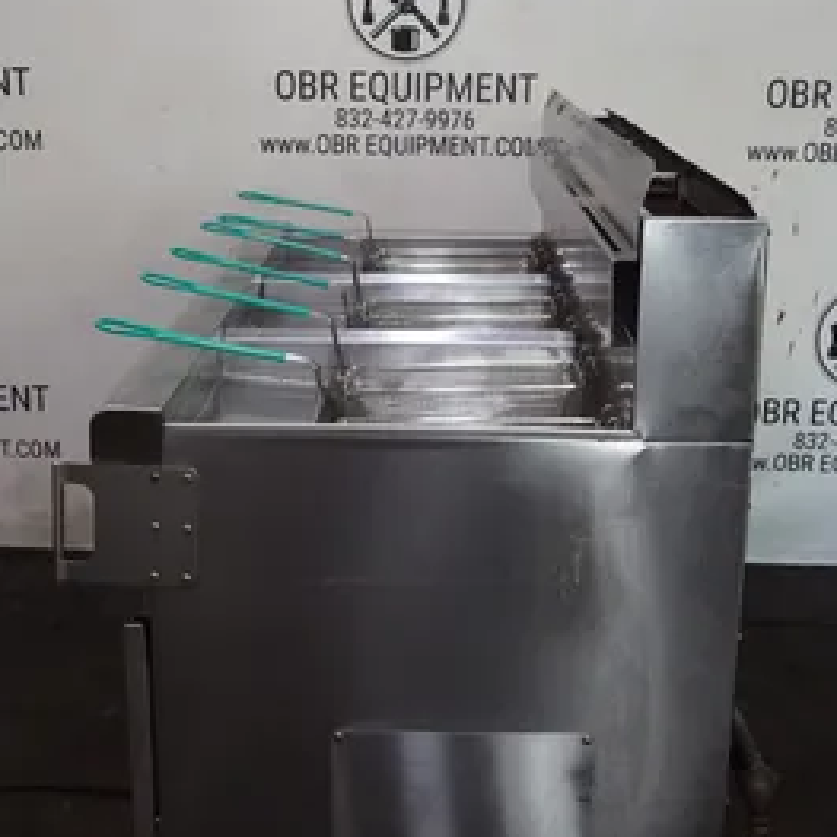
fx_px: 1450
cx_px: 422
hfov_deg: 32.2
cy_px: 414
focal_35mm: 53
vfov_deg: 32.2
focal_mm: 15.28
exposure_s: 1/250
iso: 2500
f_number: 4
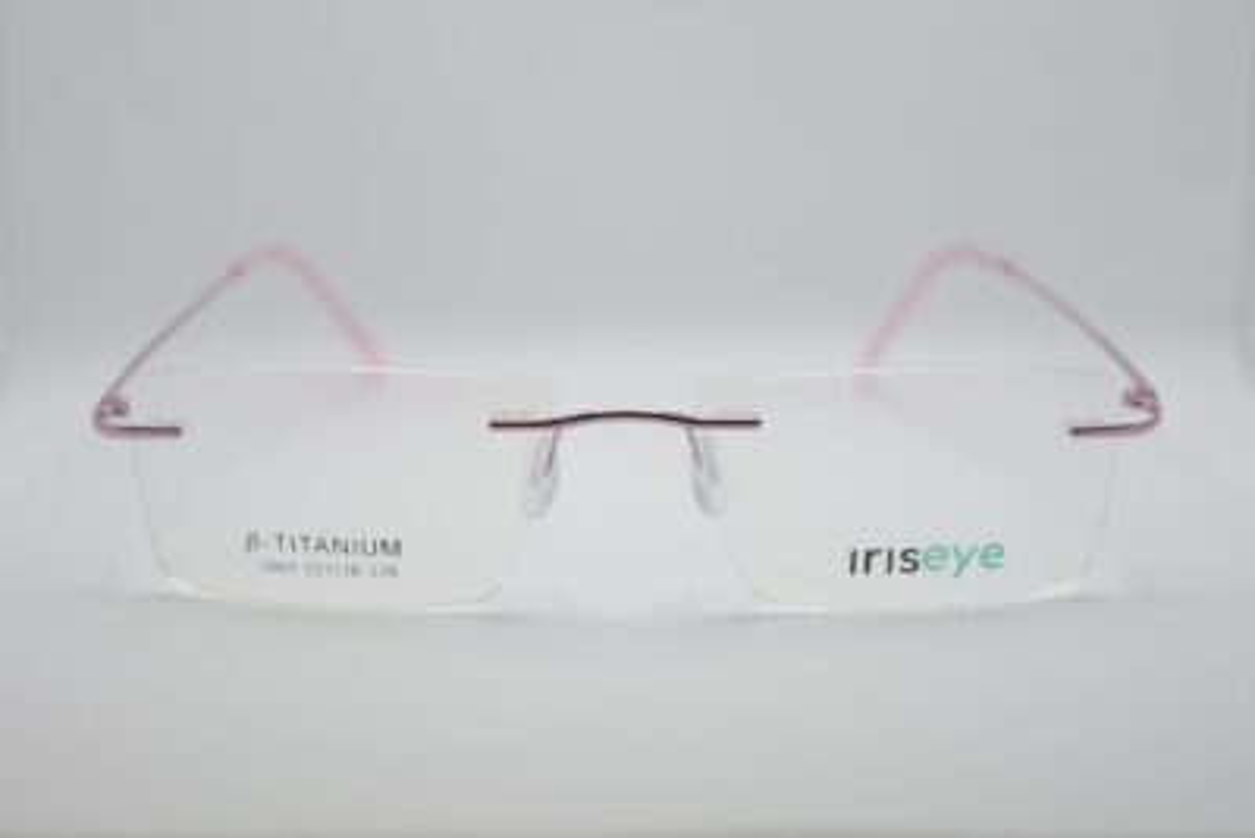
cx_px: 628
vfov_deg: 20.2
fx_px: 2354
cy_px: 419
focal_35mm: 68
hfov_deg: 29.9
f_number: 5.6
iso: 250
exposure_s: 1/125
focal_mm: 45
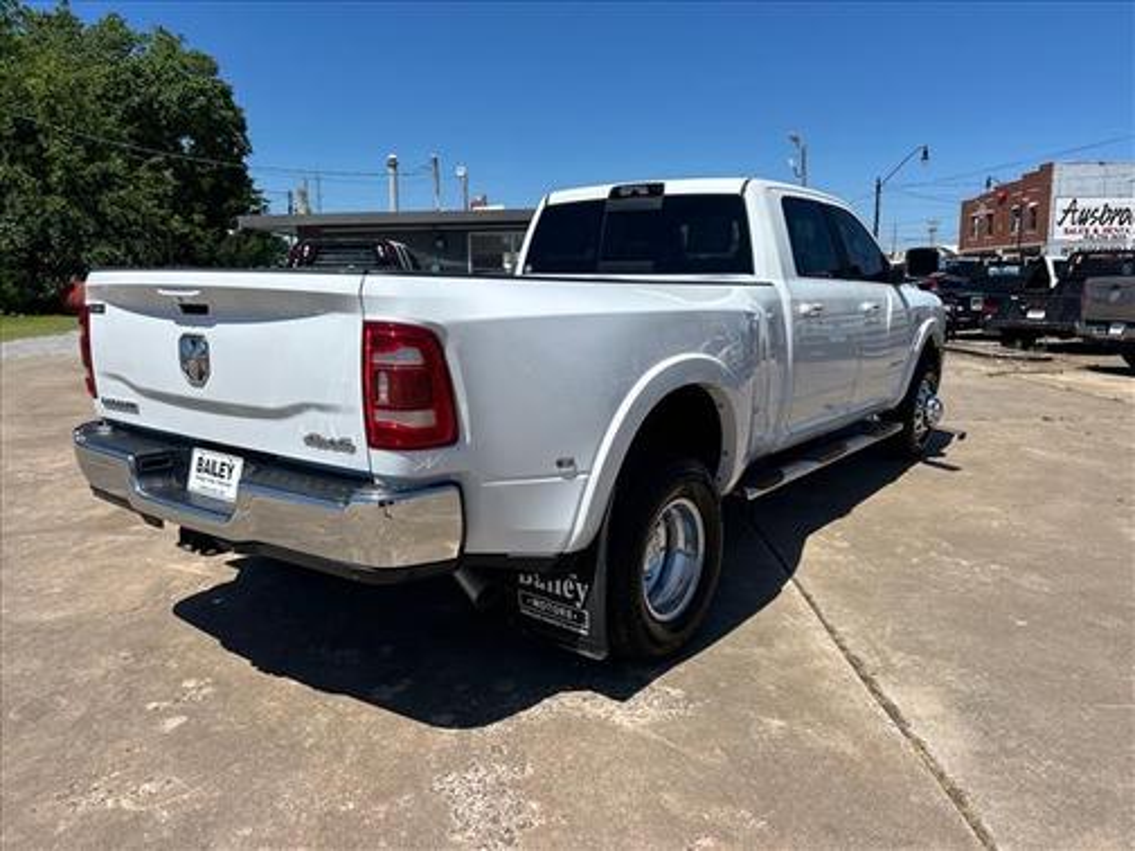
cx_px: 568
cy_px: 426
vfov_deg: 53.1
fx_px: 852
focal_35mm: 26
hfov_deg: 67.3
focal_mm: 5.7
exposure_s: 1/6211
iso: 50
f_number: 1.5
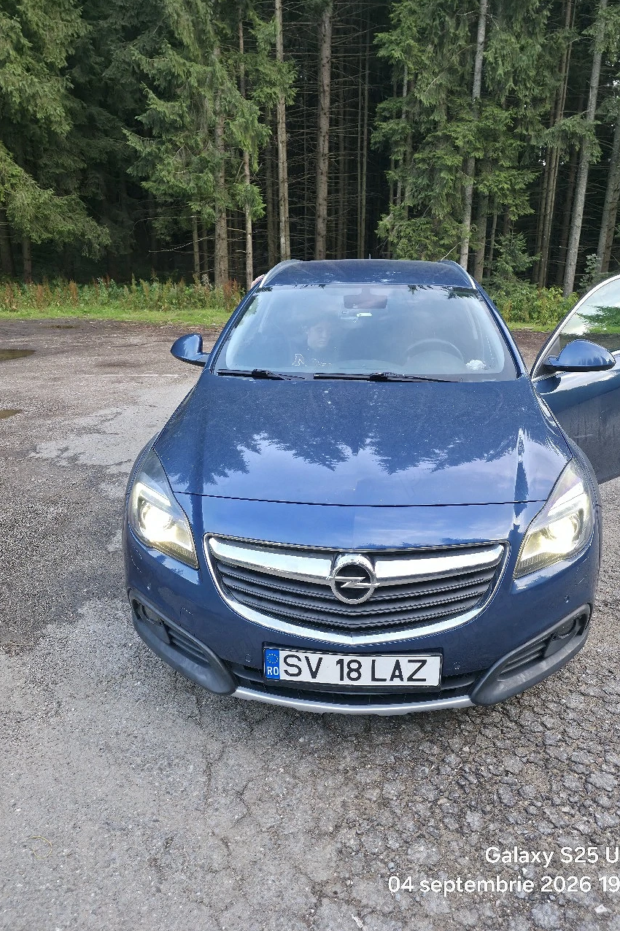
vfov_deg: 71.5
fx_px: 646
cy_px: 459
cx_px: 335
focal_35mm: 25
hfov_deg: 51.2
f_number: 1.7
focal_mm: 6.3
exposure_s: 1/101
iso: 125
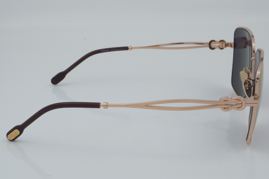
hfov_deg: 27.0
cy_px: 90
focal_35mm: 75
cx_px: 134
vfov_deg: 18.2
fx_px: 560
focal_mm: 50
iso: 100
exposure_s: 1/4
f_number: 32
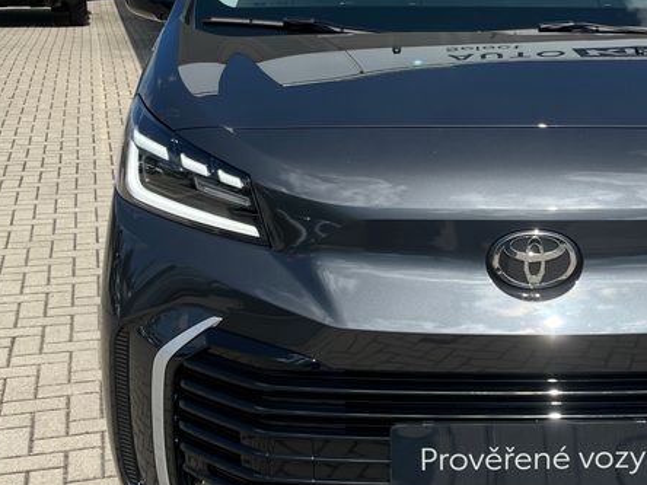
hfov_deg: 31.7
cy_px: 198
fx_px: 1121
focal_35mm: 60
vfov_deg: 24.4
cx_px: 474
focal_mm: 5.1
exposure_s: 1/4149
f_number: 1.6
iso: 50
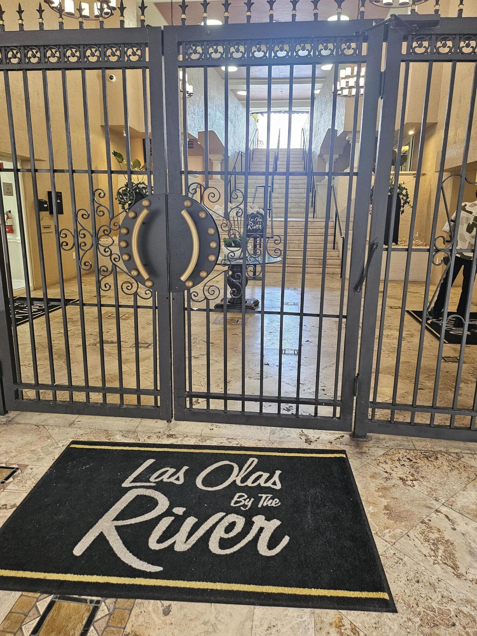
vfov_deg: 71.6
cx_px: 238
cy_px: 318
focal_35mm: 24
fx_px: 441
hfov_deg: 56.8
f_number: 1.8
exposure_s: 1/120
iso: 400
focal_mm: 5
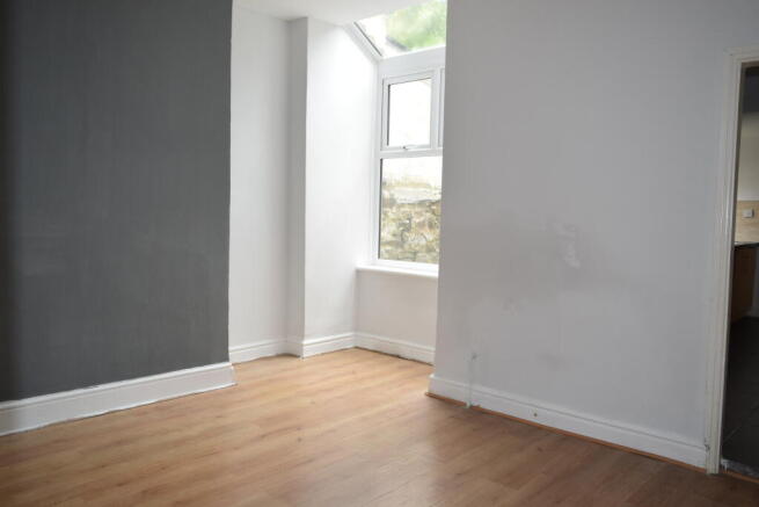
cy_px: 254
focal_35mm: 27
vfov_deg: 48.0
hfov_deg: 67.4
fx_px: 569
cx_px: 380
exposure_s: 1/125
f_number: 5.6
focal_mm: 18
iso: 640
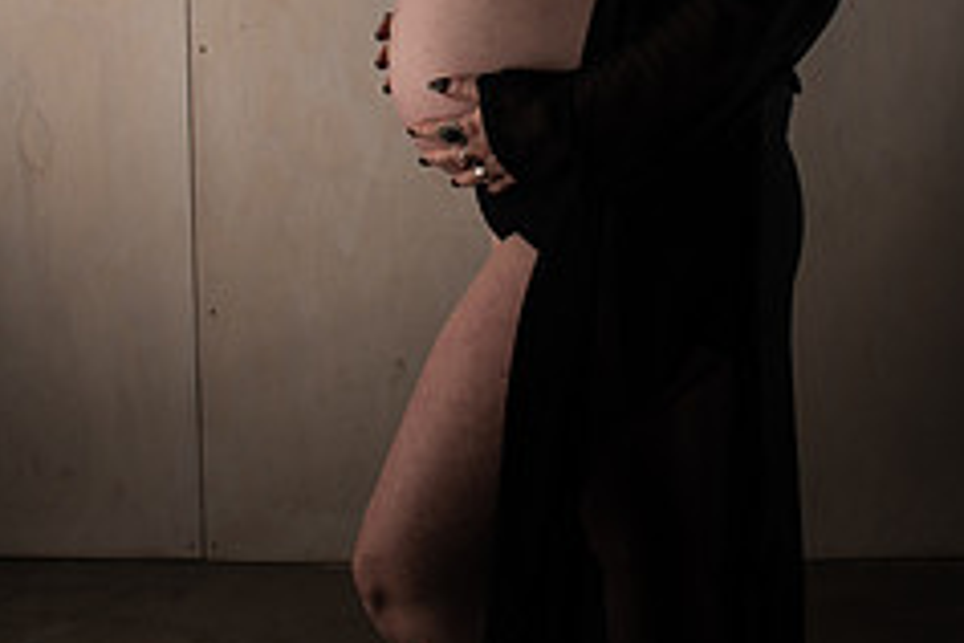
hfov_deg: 37.5
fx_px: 1419
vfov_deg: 23.3
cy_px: -138
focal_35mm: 53
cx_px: 490
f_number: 11
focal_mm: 28
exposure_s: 1/125
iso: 100
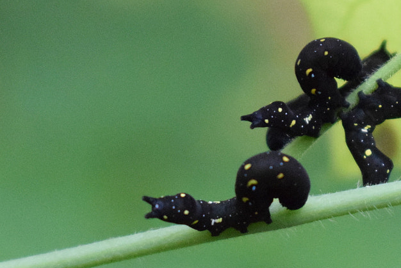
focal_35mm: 184
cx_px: 292
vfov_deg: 7.5
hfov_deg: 11.1
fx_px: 2050
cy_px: 79
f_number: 5.3
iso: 6400
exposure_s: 1/3200
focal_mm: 48
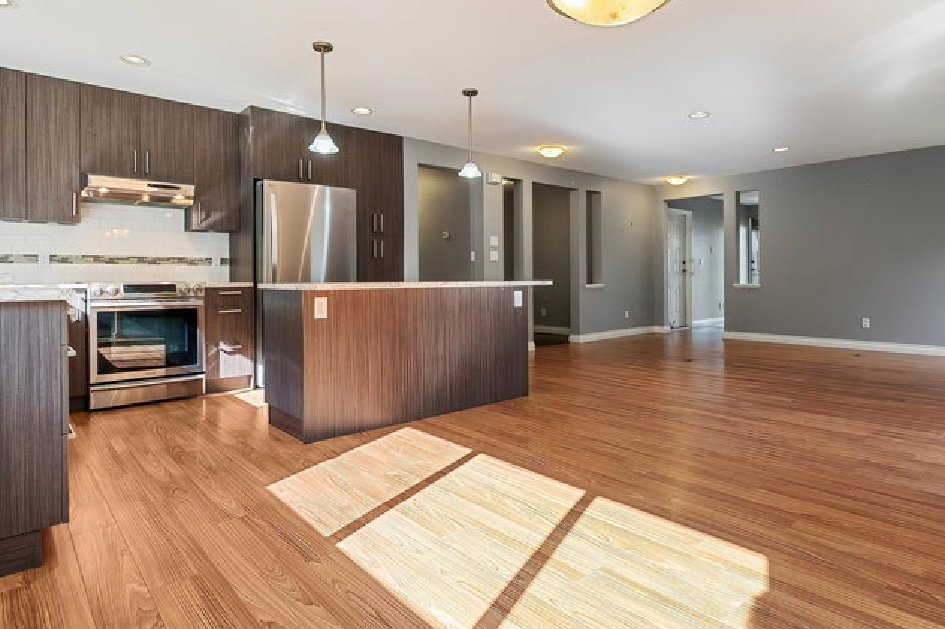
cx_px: 514
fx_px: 499
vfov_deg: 64.5
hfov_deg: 86.7
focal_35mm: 19
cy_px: 297
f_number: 10
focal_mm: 10
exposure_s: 1/50
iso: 320
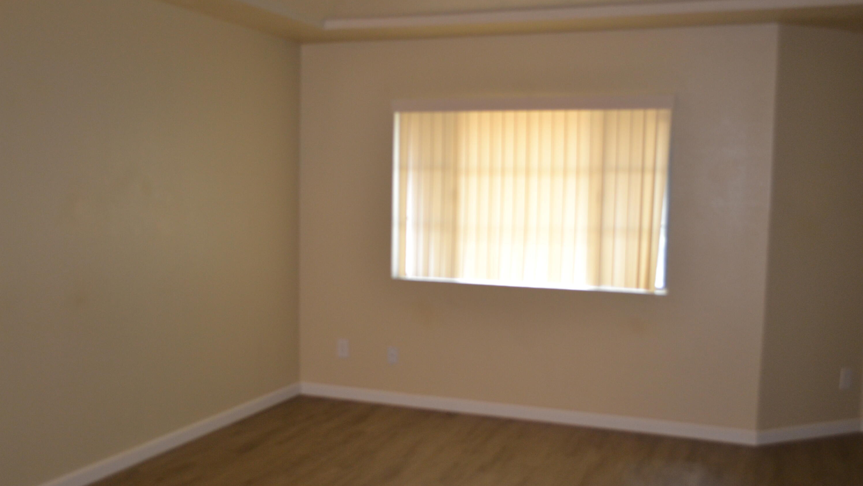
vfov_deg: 31.2
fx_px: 870
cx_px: 434
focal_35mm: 38
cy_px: 252
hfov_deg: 52.8
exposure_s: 1/60
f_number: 4
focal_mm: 24
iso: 640
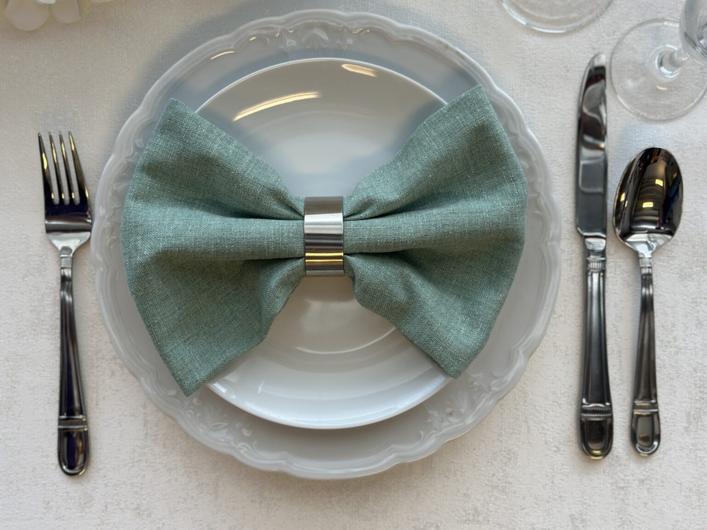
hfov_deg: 39.7
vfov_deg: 30.3
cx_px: 354
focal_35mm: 48
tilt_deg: -89.2
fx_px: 980
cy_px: 265
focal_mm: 6.86
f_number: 1.78
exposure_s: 1/246
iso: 80
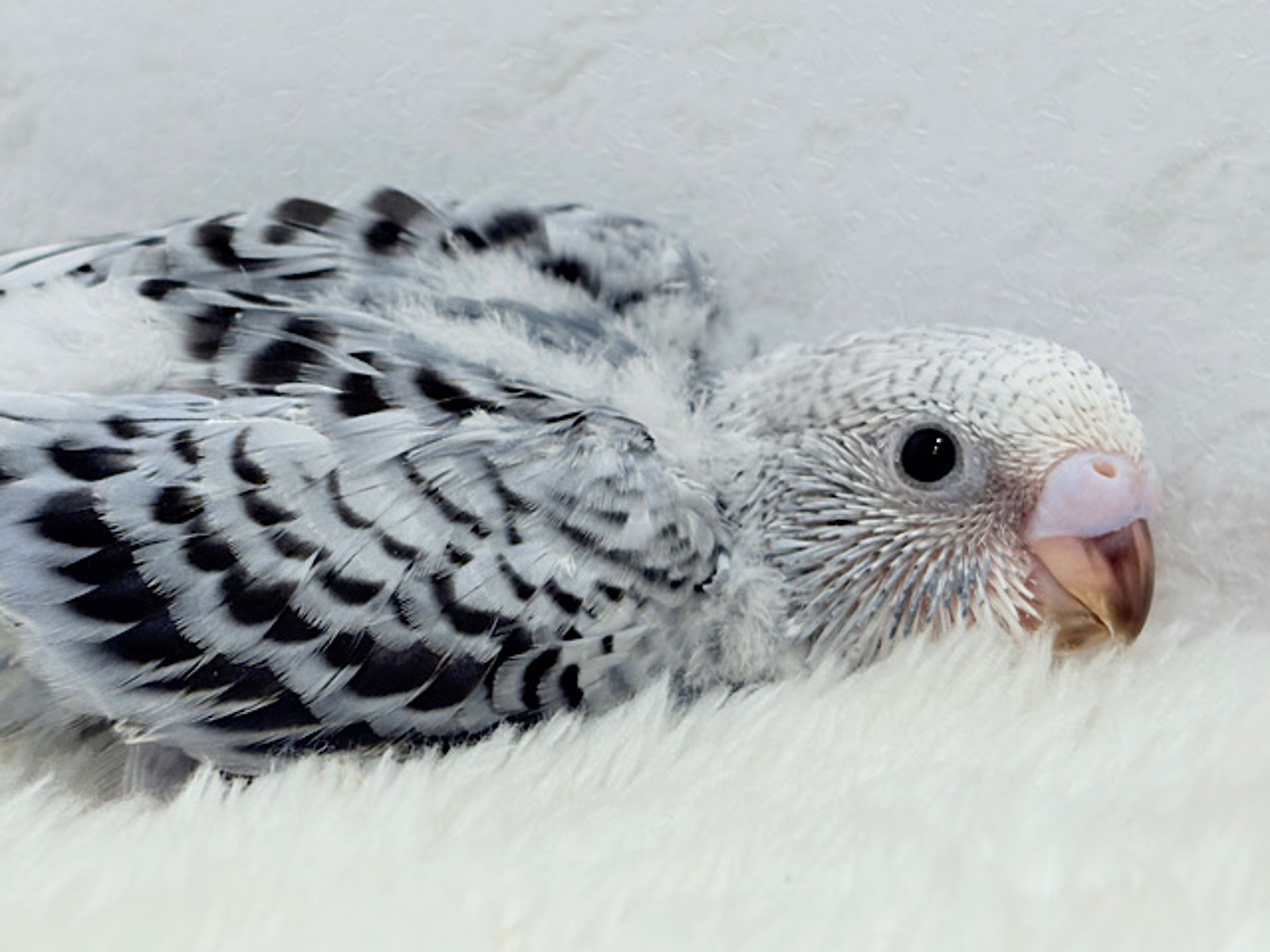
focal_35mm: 52
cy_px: 476
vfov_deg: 28.0
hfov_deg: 36.8
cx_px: 635
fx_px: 1908
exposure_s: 1/100
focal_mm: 5.96
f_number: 1.6
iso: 100
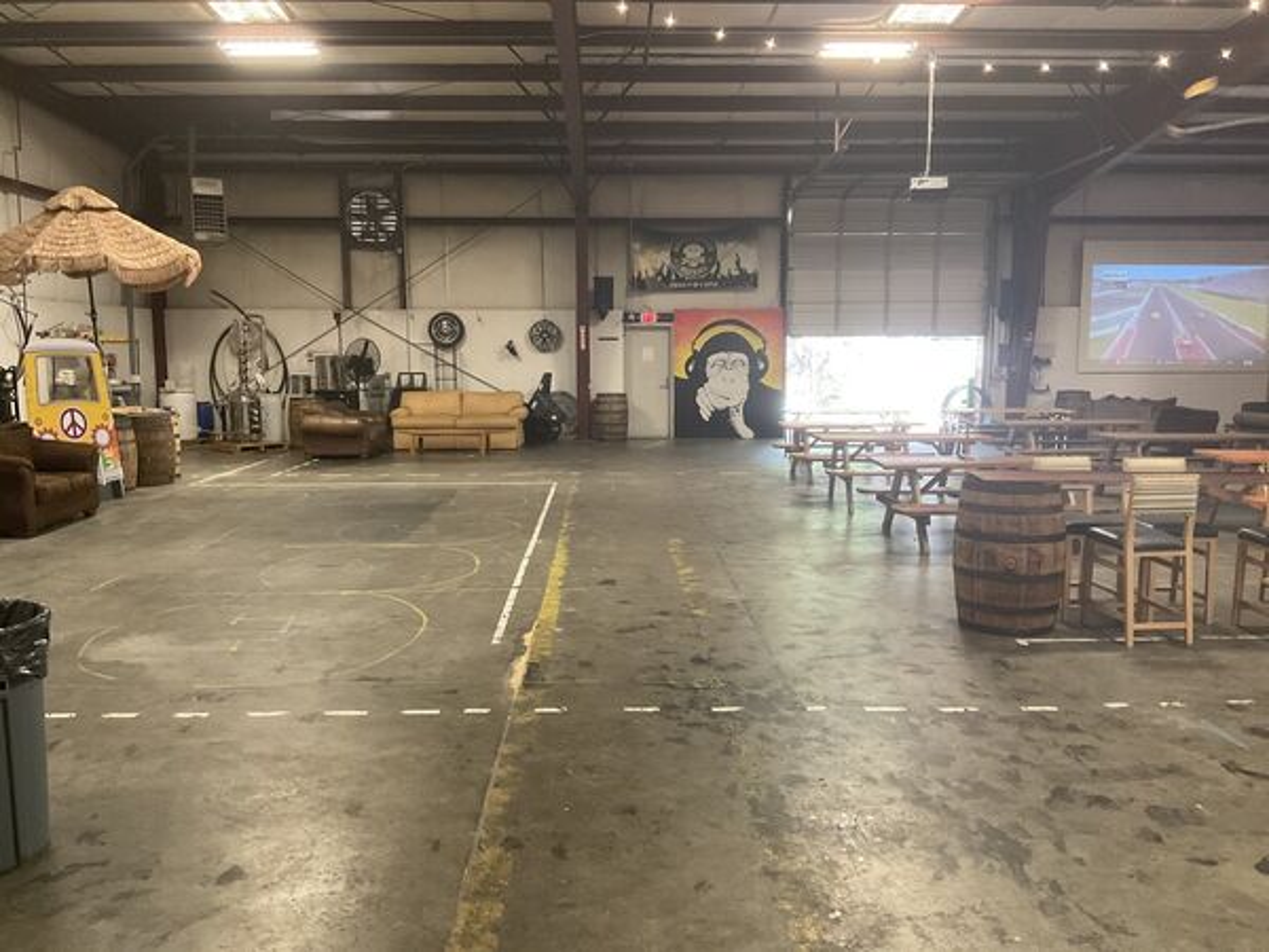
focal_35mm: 29
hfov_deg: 61.7
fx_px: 1063
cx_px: 634
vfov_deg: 48.2
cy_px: 476
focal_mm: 3
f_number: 1.8
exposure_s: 1/60
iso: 250
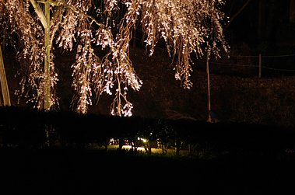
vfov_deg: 5.4
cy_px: -60
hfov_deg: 8.0
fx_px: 2077
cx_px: -93
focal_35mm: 254
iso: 400
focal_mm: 63
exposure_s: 2.5
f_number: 6.3
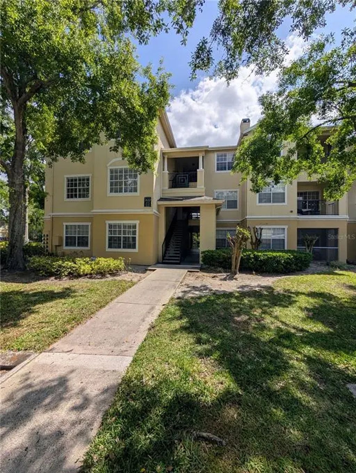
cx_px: 178
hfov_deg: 94.6
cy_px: 236
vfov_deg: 110.5
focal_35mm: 12
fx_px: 164
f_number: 1.7
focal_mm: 2.02
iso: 55
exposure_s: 1/6494
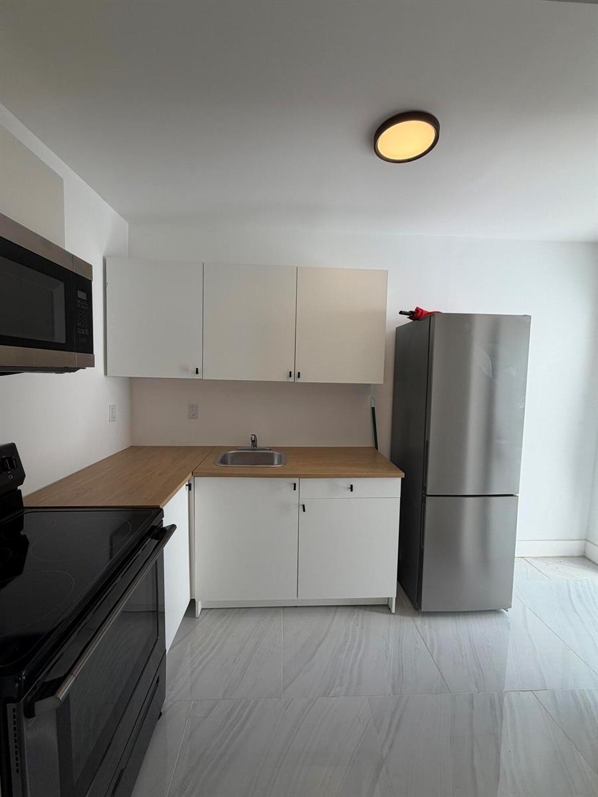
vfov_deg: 102.1
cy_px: 398
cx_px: 299
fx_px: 322
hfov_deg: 85.7
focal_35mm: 14
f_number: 2.2
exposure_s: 1/120
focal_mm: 2.22
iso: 32
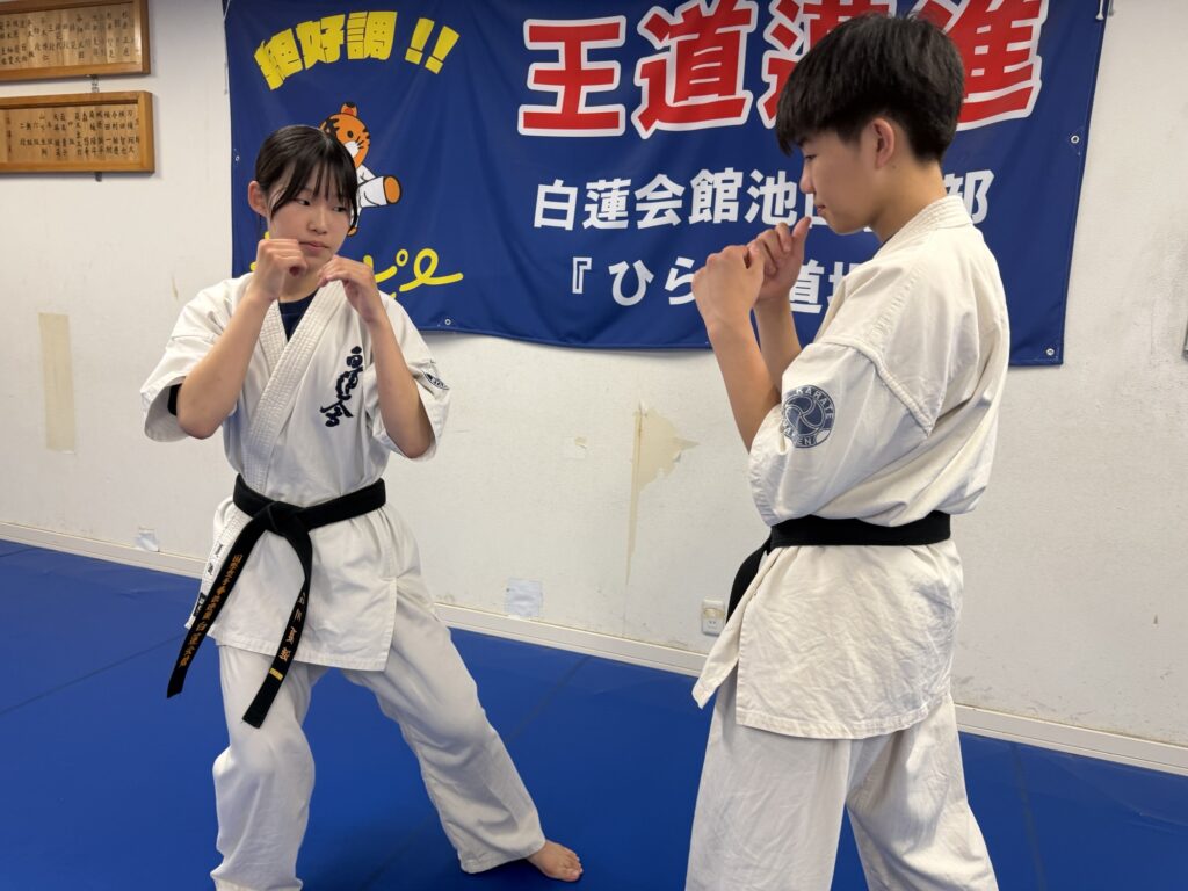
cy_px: 446
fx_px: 824
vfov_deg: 56.8
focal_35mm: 24
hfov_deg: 71.6
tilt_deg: -10.6
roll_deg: -2.0
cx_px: 594
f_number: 1.78
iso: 125
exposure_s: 1/120
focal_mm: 6.76
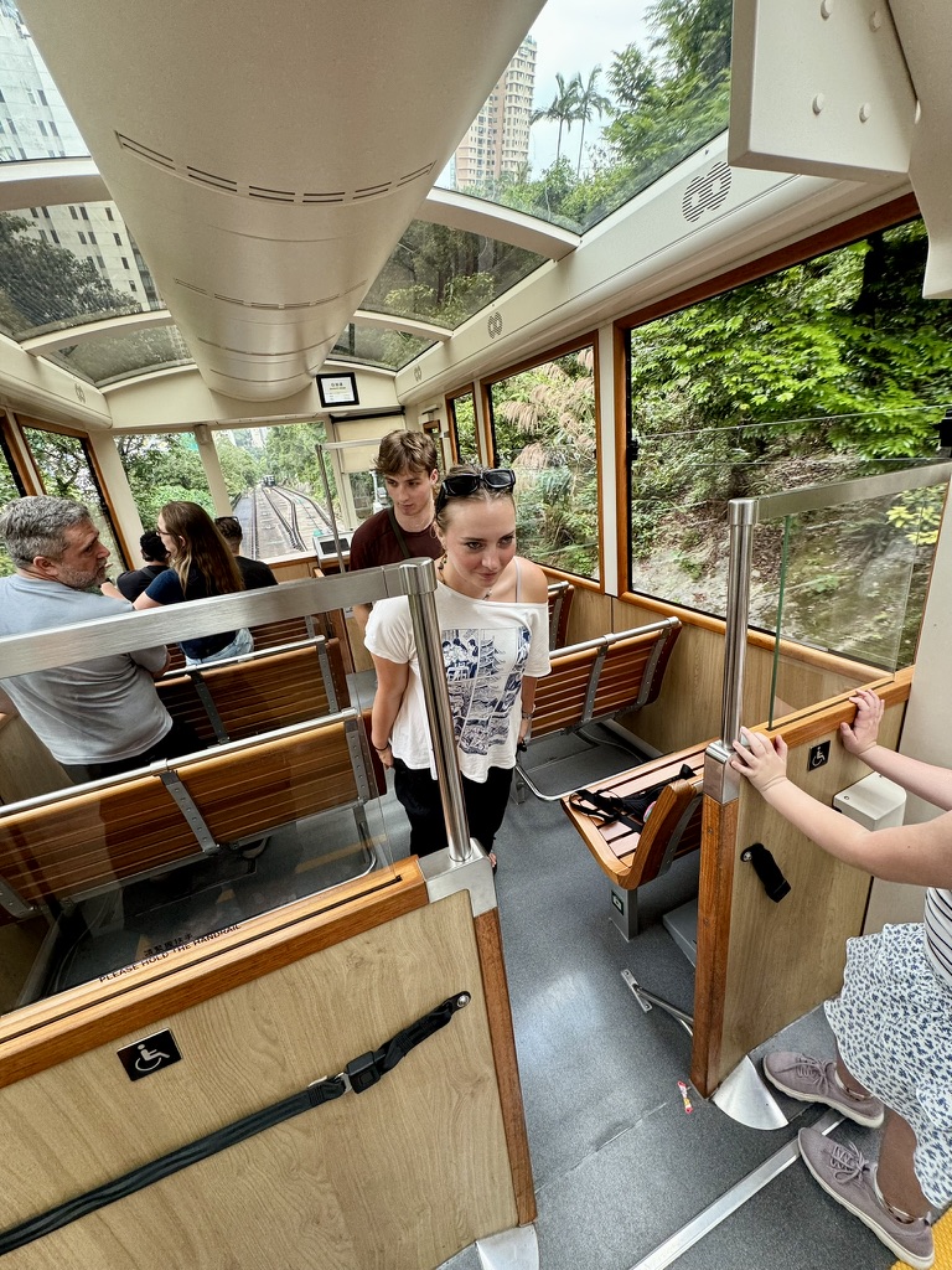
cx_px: 476
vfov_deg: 102.1
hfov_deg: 85.7
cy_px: 635
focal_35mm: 14
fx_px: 513
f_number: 2.2
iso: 64
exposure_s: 1/99
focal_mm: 2.22
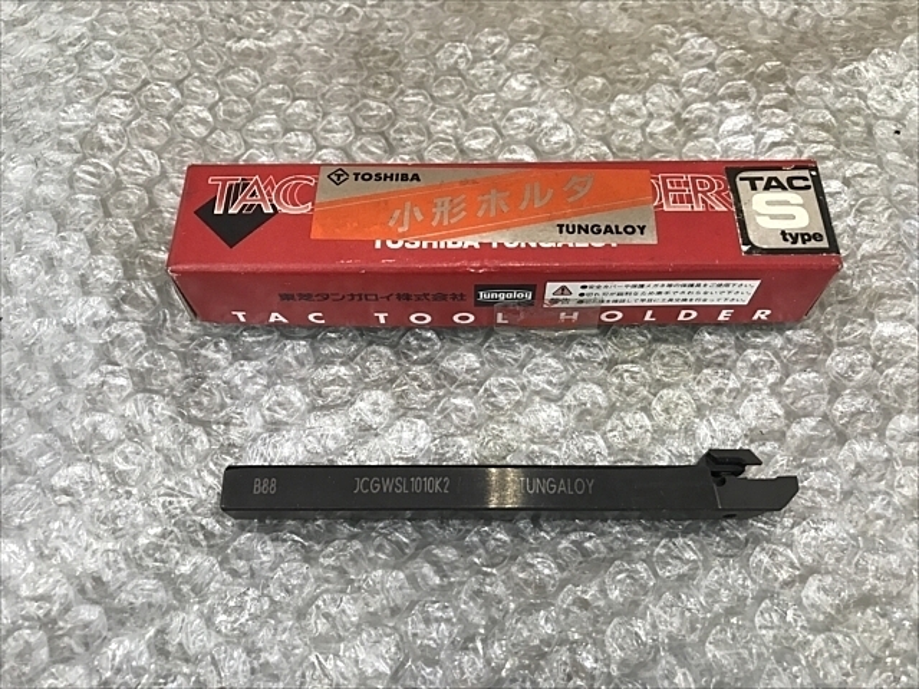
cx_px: 460
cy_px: 344
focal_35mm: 28
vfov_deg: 49.7
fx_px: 743
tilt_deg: -64.4
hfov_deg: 63.4
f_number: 1.8
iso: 25
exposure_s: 1/30
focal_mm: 3.99
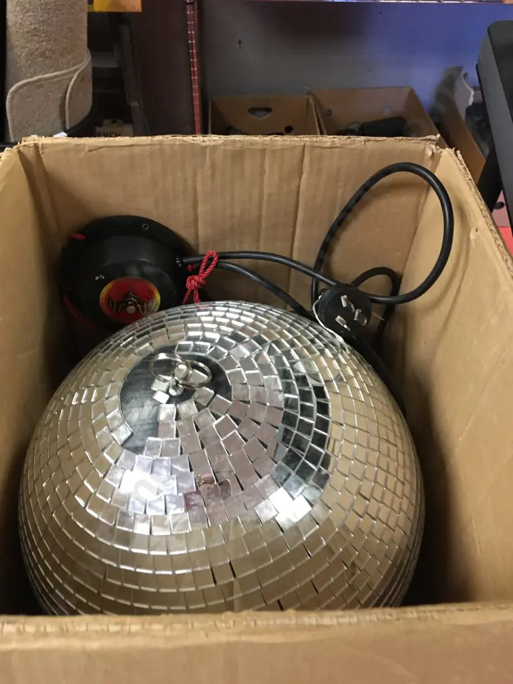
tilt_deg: -50.0
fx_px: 573
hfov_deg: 48.2
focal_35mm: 29
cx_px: 256
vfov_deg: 61.7
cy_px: 342
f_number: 2.2
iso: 80
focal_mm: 4.15
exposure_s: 1/10
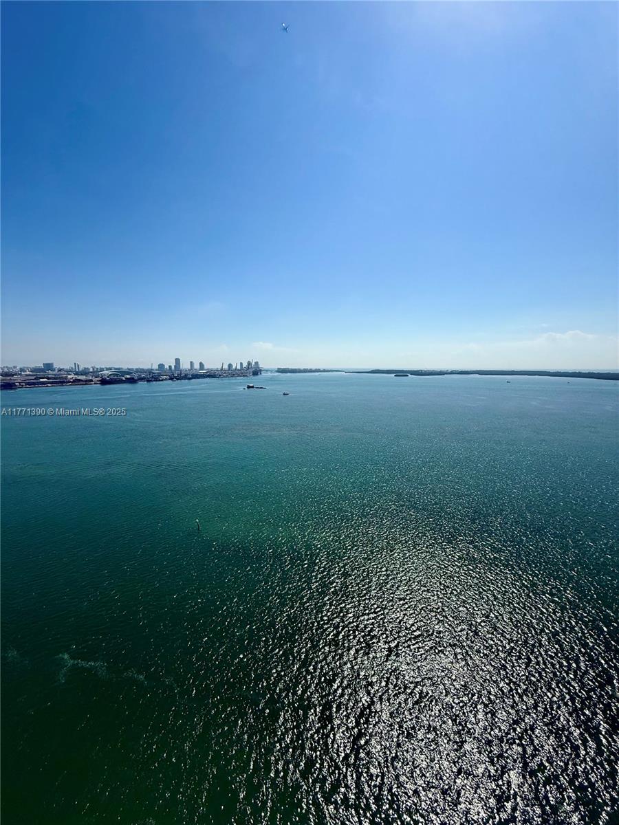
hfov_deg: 85.7
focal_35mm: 14
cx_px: 310
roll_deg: +0.8
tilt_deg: -6.4
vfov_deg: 102.1
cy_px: 412
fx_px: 334
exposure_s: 1/5618
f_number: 2.2
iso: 50
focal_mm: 2.22
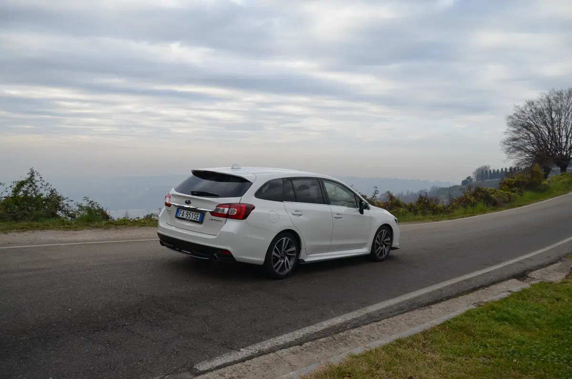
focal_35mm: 33
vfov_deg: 39.8
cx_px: 286
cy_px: 190
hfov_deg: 57.3
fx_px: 523
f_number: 5
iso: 400
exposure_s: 1/1250
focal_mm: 22
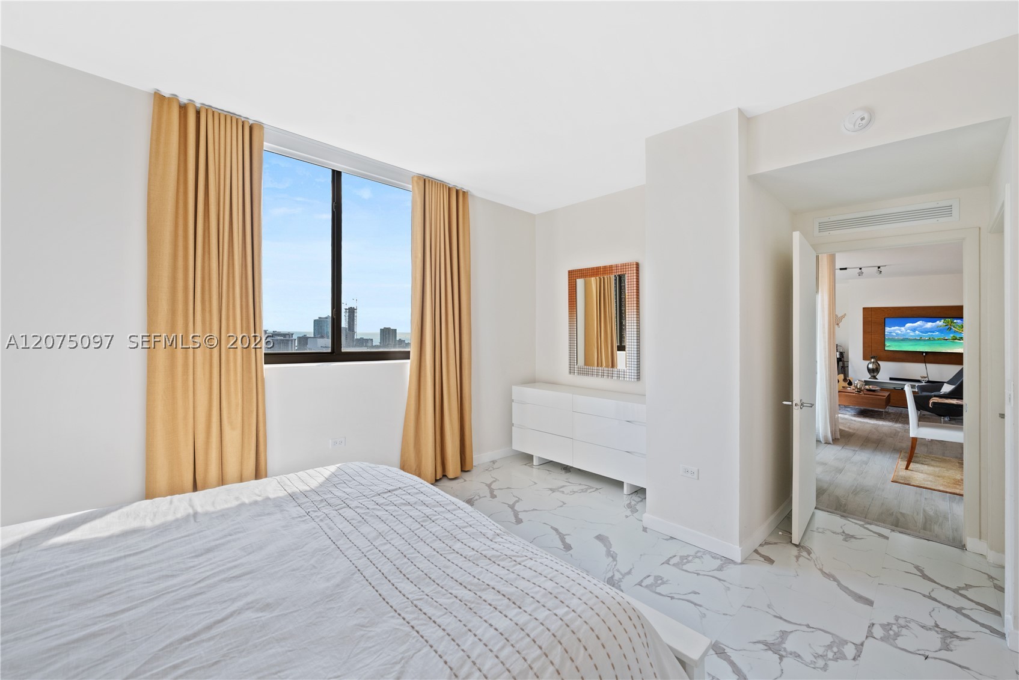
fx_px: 396
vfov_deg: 81.2
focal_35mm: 14
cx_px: 510
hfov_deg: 104.2
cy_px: 340
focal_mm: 14
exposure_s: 1/40
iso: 200
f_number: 8
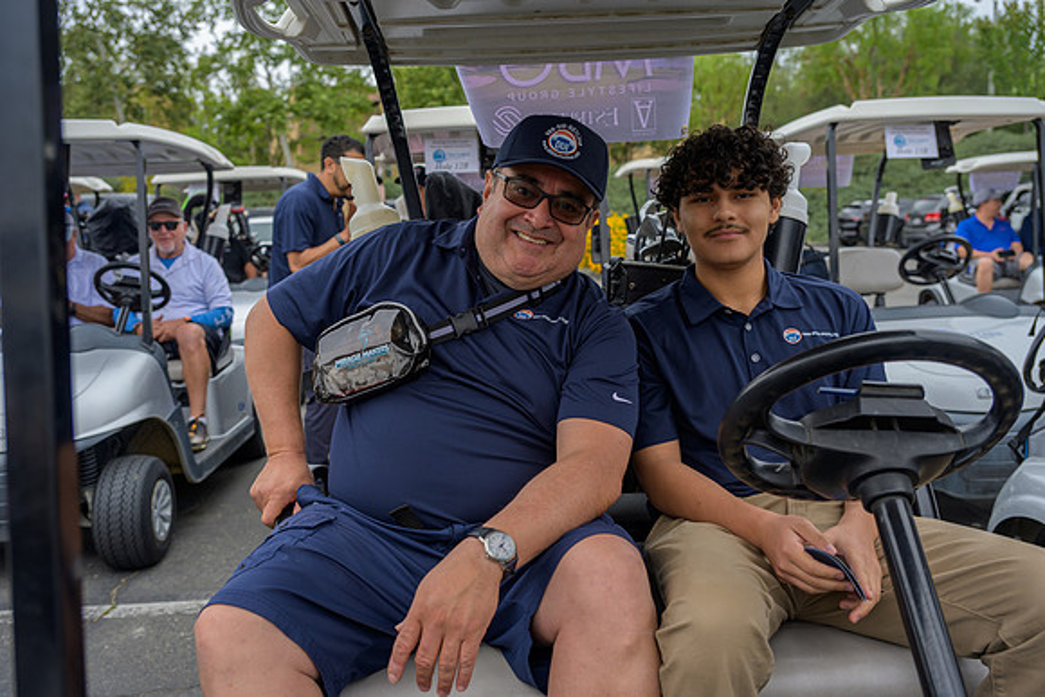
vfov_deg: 41.1
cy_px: 348
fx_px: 929
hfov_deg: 58.7
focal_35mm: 32
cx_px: 522
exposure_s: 1/200
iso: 100
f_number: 4
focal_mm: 32
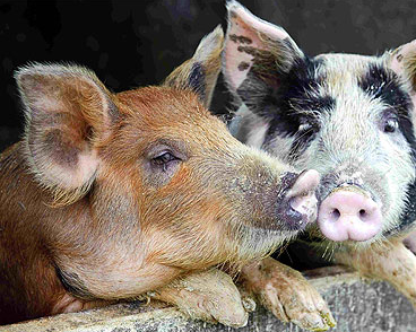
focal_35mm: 71
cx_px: 236
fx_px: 874
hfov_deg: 26.8
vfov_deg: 21.5
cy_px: 165
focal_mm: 62
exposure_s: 1/125
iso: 200
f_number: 5.6
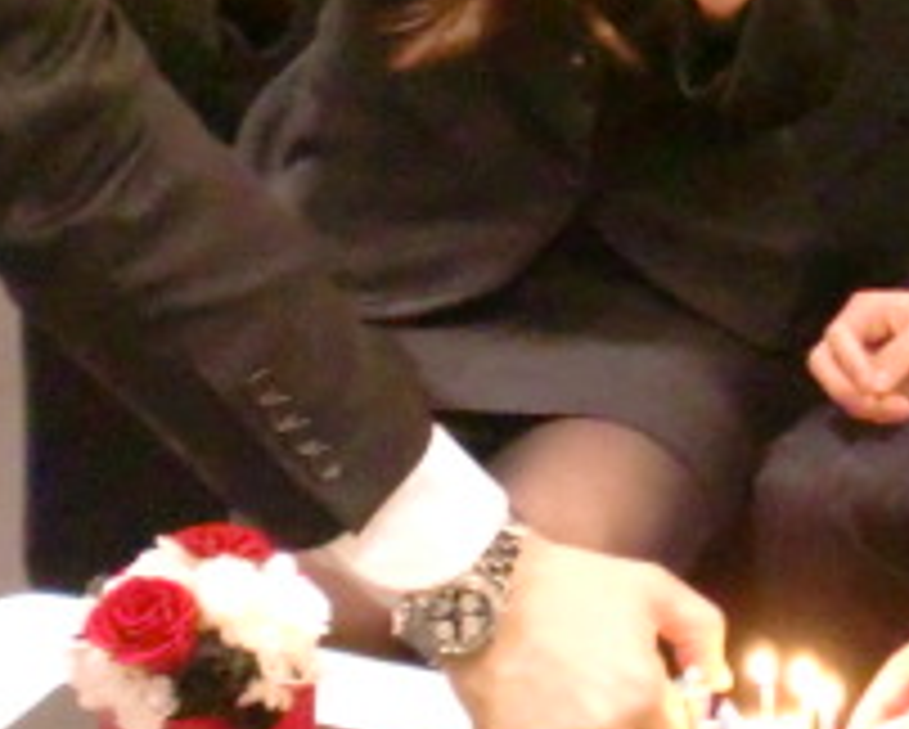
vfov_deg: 14.2
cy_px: 144
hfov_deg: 17.5
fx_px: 2908
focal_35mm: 108
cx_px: 819
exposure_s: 1/60
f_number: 3.1
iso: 1250
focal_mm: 6.3
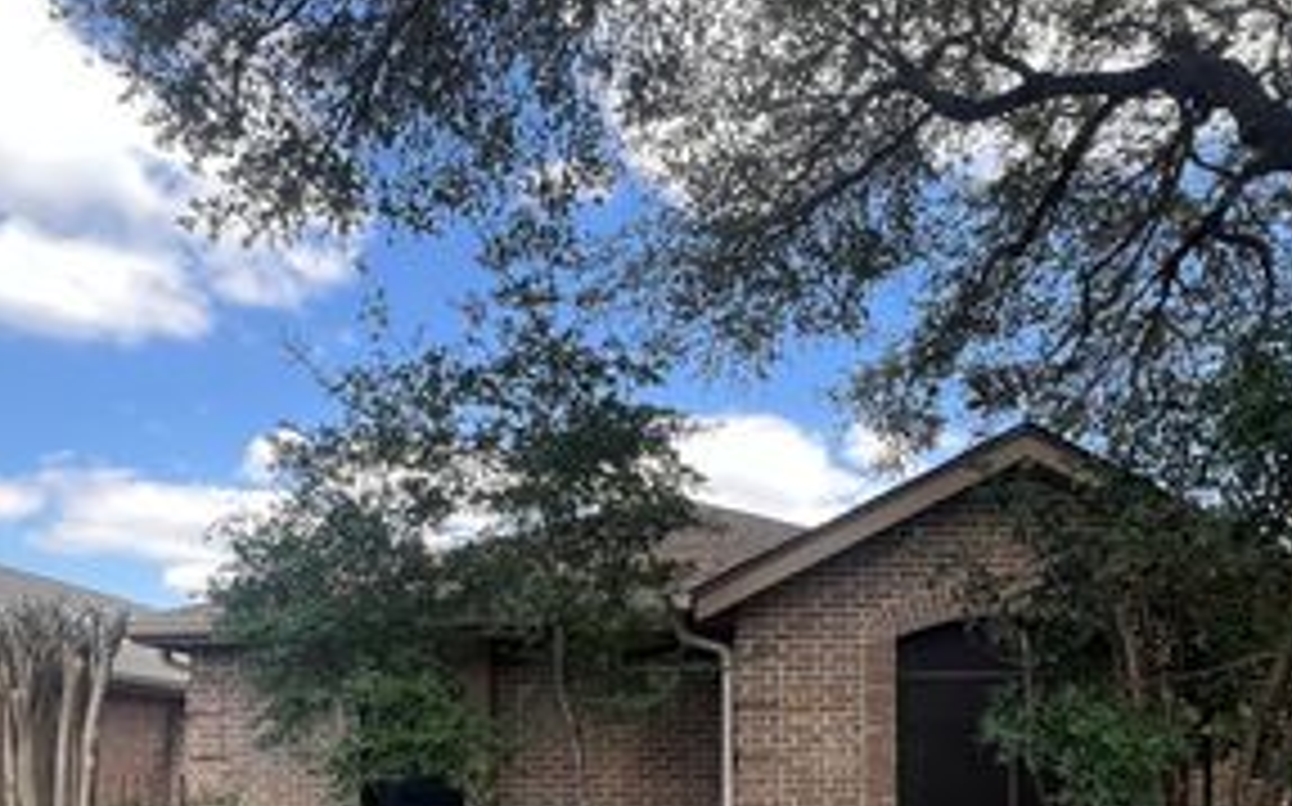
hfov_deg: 74.8
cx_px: 684
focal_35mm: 24
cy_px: 718
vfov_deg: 46.3
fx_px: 845
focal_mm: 1.57
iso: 32
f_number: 1.8
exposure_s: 1/198
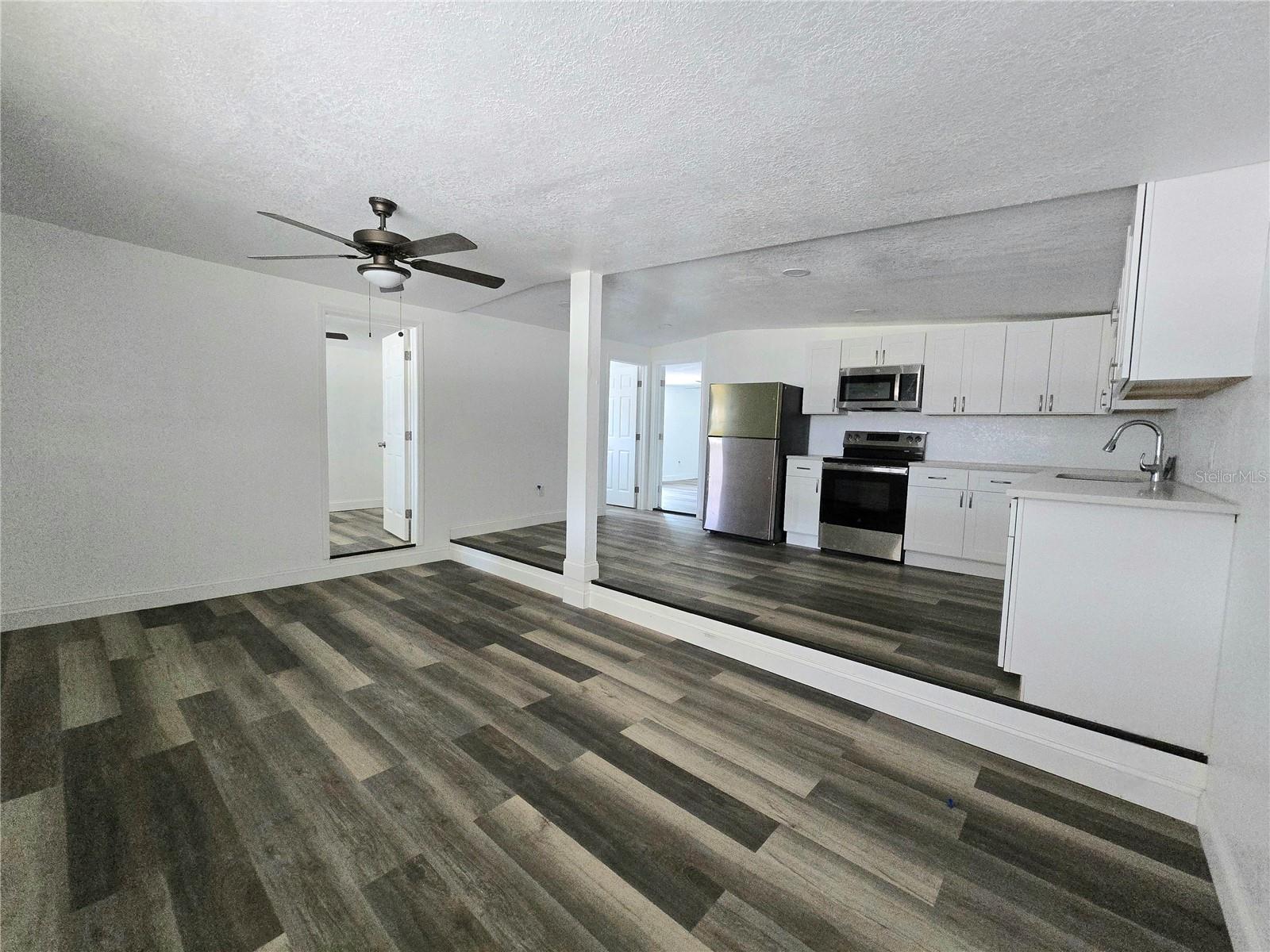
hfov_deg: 106.2
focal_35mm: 13
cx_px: 635
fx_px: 477
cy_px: 476
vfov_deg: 89.9
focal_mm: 2.2
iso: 800
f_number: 2.2
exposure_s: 1/60.2
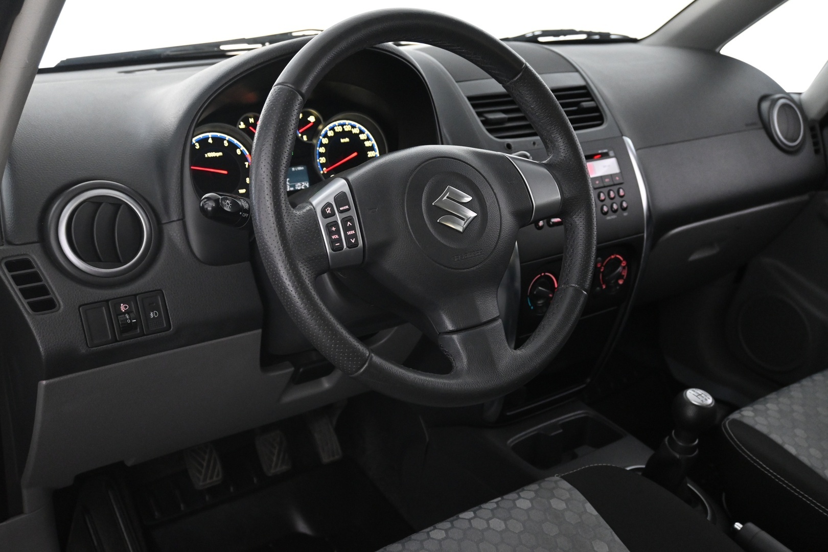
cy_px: 276
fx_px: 776
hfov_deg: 56.1
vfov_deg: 39.1
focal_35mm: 34
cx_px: 414
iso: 2800
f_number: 4
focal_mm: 22.5
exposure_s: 1/40
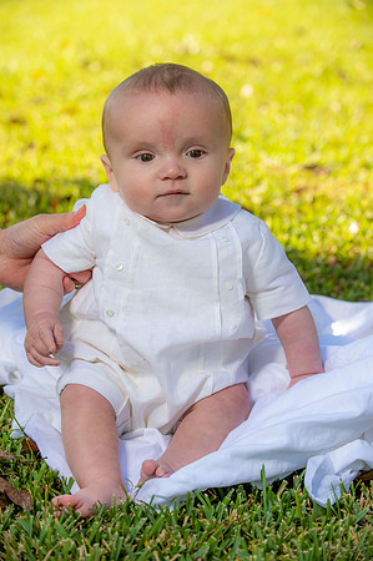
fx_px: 1340
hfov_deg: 15.9
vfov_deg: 23.7
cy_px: 280
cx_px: 186
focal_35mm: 86
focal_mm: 86
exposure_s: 1/250
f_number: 8
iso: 200
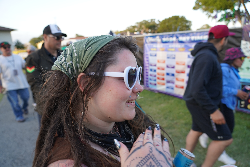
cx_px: 125
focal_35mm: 24
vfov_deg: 53.1
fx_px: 167
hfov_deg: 73.7
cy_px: 84
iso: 320
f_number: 4
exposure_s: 1/160
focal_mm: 24
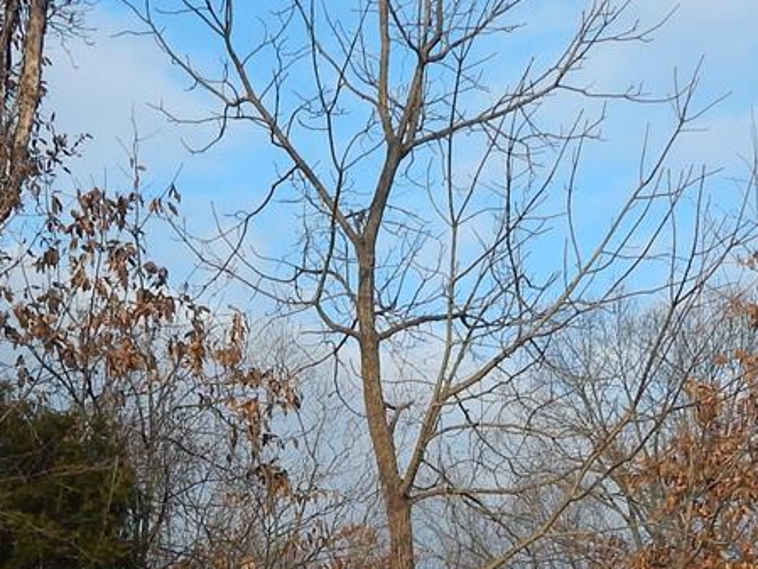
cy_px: 714
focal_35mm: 82
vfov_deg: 17.1
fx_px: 1796
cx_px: 289
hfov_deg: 23.8
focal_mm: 4
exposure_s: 1/1000
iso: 125
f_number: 3
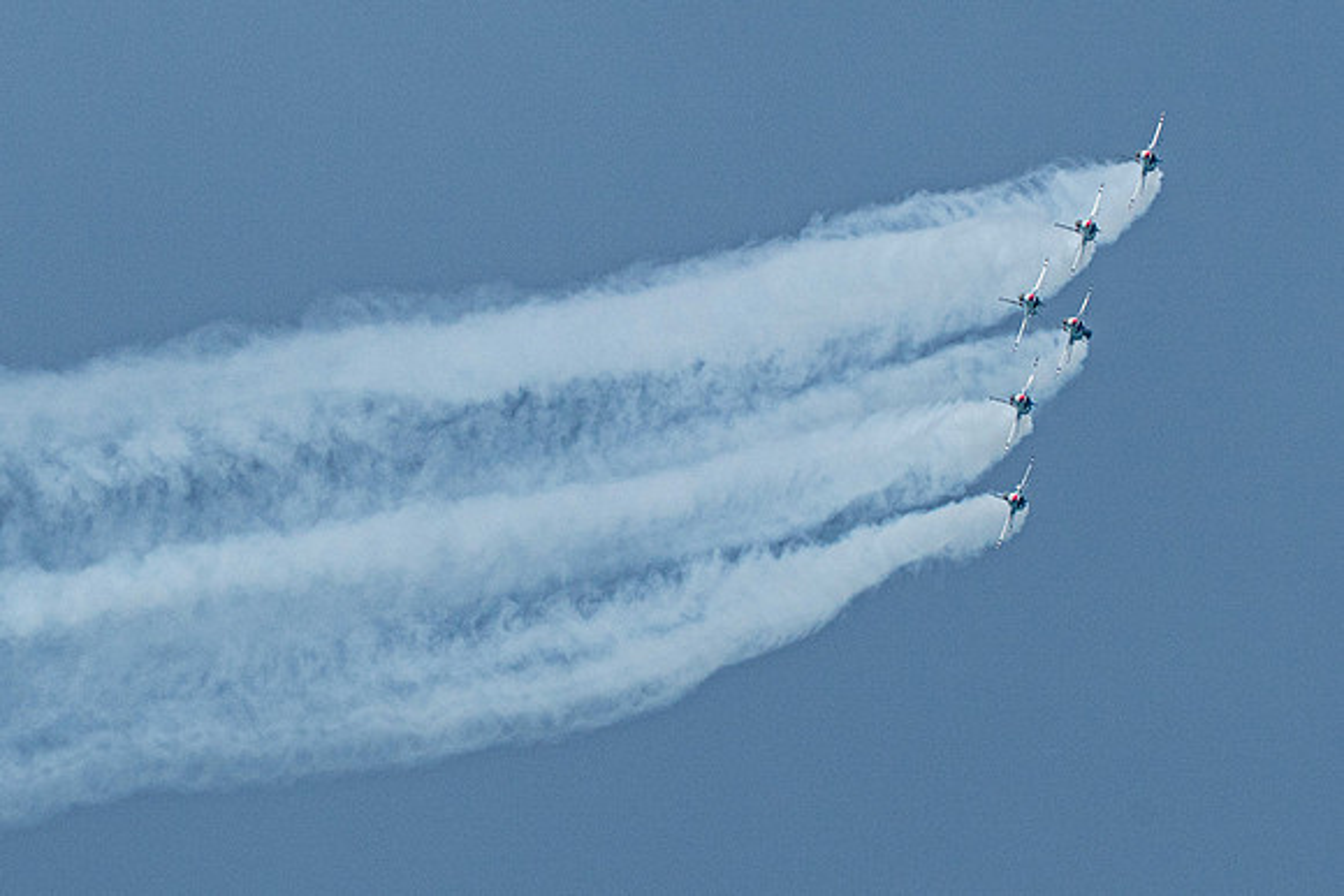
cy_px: 334
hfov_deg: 2.3
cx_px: 750
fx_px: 32919
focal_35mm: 882
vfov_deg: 1.6
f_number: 10
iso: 640
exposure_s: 1/2000
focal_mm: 400
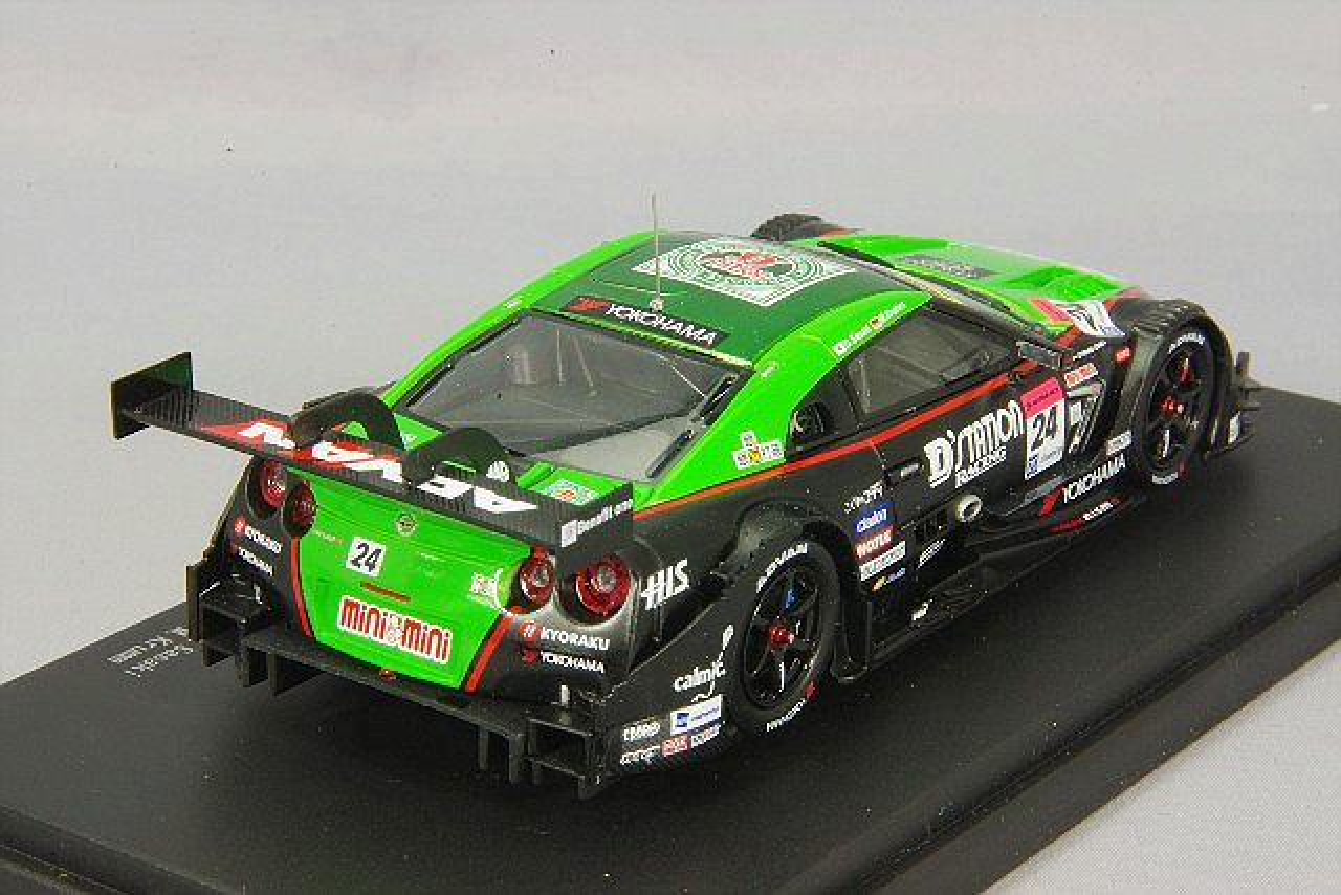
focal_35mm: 112
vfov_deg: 12.2
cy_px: 448
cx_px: 670
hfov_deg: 18.3
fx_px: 4173
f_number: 32
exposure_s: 1
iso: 400
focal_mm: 75
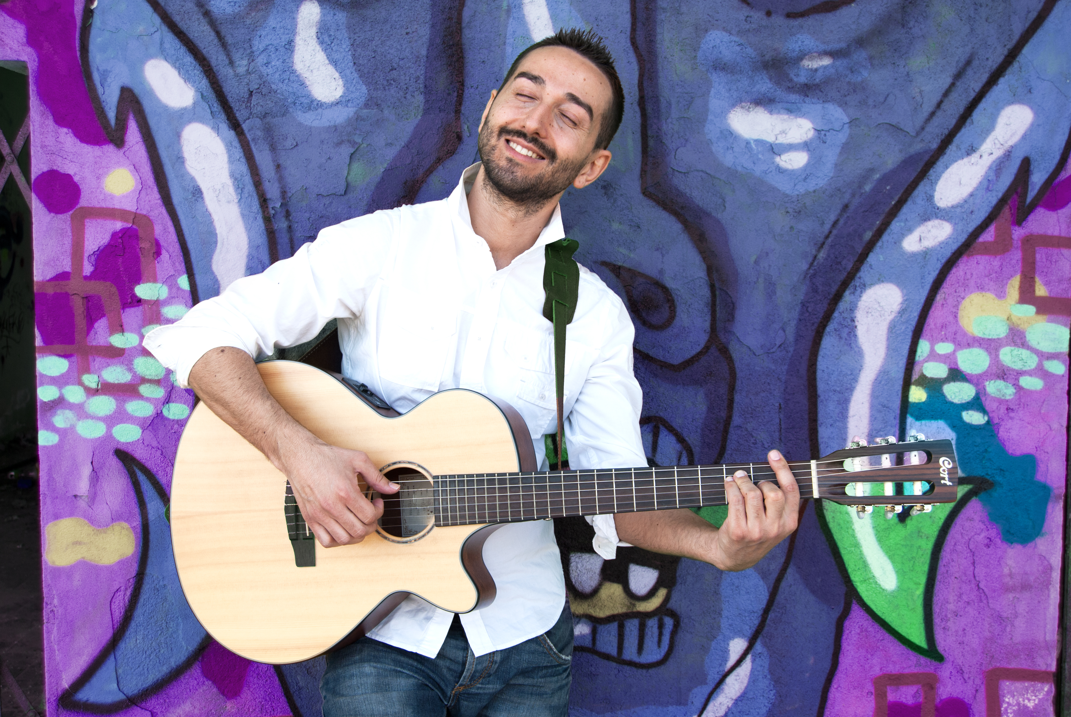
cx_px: 536
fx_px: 1251
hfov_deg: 46.3
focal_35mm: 42
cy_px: 358
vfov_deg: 32.0
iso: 100
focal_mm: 28
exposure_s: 1/125
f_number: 5.6
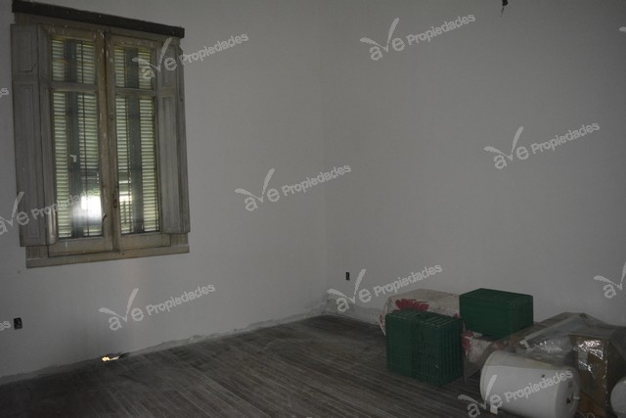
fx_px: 470
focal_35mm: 27
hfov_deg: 67.4
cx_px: 313
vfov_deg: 48.0
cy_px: 209
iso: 3200
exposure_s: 1/60
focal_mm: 18
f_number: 3.5
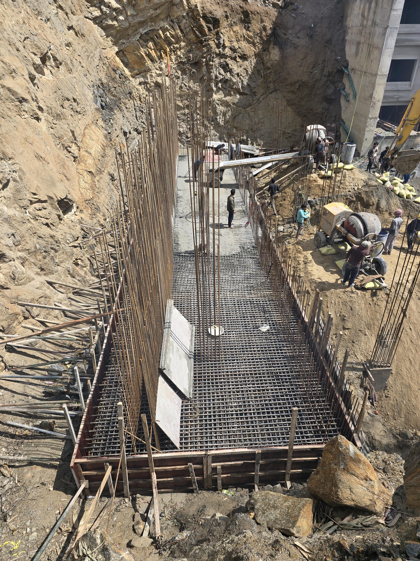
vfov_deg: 73.9
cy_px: 280
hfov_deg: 58.9
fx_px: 372
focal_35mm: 23
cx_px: 210
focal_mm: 6.3
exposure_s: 1/666
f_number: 1.7
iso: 12
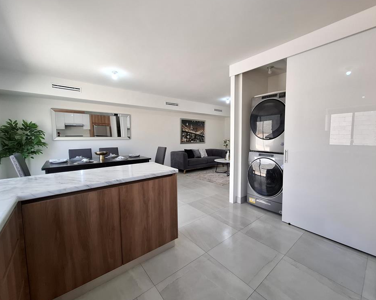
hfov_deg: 100.5
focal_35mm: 14
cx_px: 203
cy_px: 150
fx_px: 156
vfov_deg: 88.0
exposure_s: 1/40
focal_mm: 1.74
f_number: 2.2
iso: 80
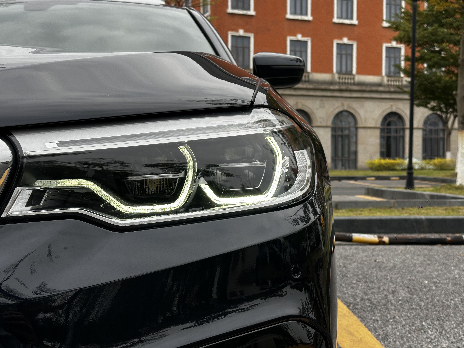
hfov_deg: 39.7
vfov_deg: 30.3
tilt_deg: -0.5
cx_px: 232
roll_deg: -0.1
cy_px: 174
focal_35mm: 48
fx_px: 643
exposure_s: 1/1258
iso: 64
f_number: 1.78
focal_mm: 6.86
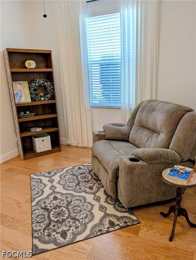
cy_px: 130
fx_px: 181
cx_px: 98
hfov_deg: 57.0
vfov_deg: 71.5
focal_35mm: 24
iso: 111
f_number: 1.68
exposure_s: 1/120
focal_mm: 6.9
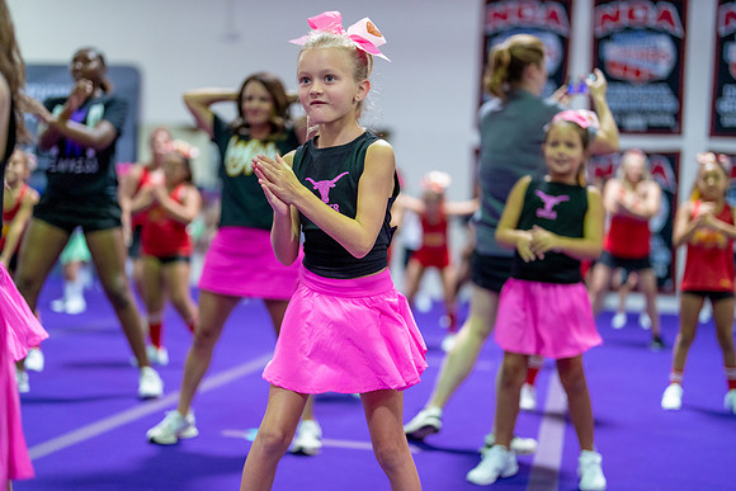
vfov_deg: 27.0
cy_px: 246
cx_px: 368
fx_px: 1022
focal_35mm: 50
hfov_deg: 39.6
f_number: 1.2
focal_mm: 50
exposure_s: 1/800
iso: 1600
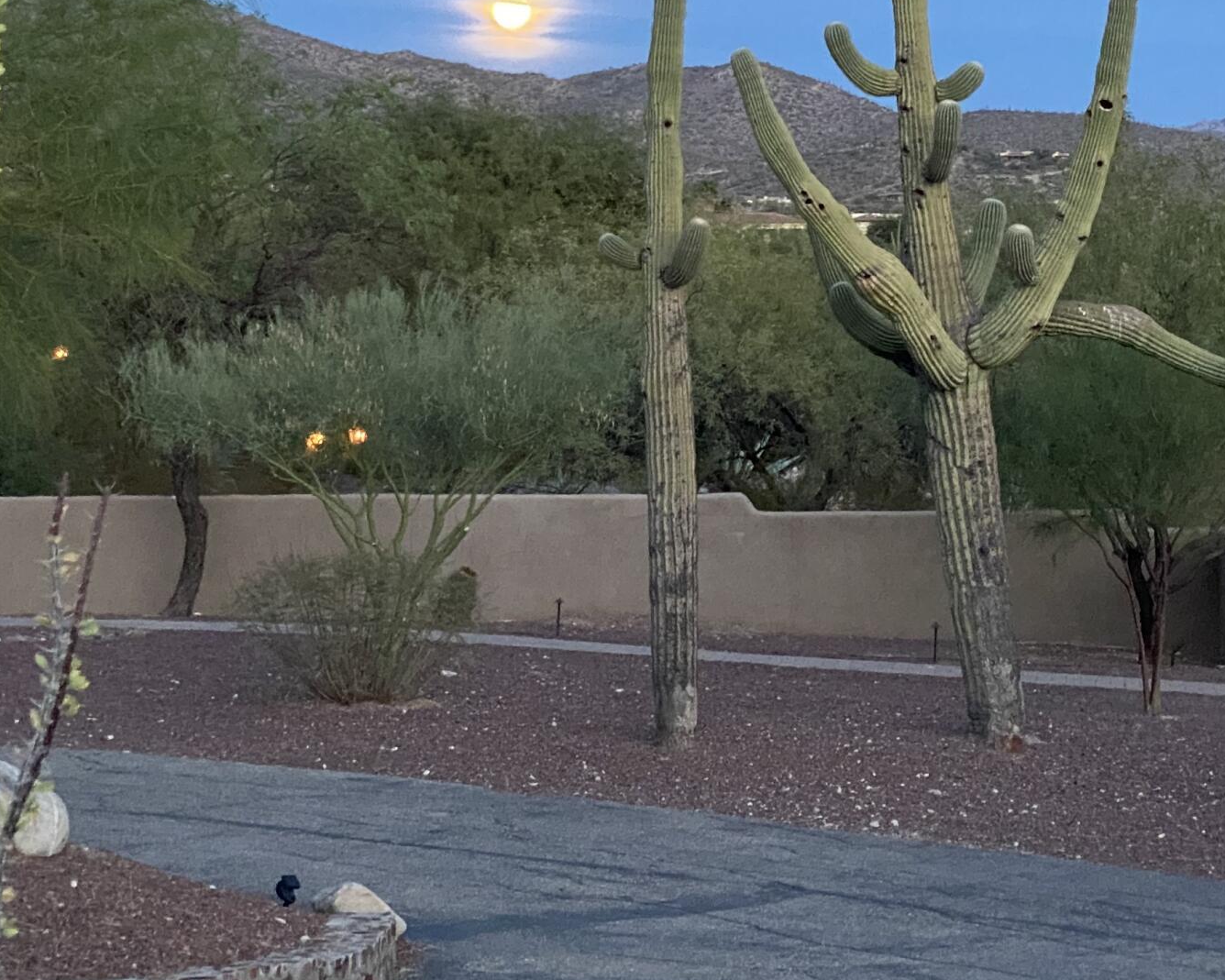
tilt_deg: +3.3
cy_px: 127
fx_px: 4133
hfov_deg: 16.9
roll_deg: +0.2
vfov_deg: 13.4
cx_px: 654
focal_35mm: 114
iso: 800
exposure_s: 1/30
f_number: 2
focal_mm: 6
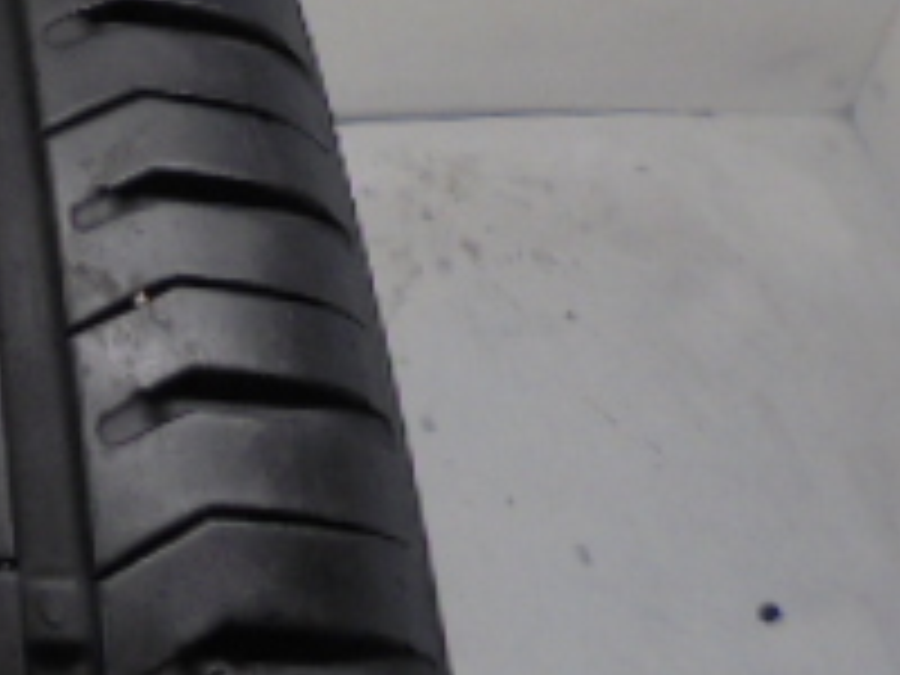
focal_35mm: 83
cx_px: -342
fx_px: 2158
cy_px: -364
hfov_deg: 20.9
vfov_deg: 16.1
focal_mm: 4.6
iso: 100
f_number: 3.5
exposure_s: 1/30
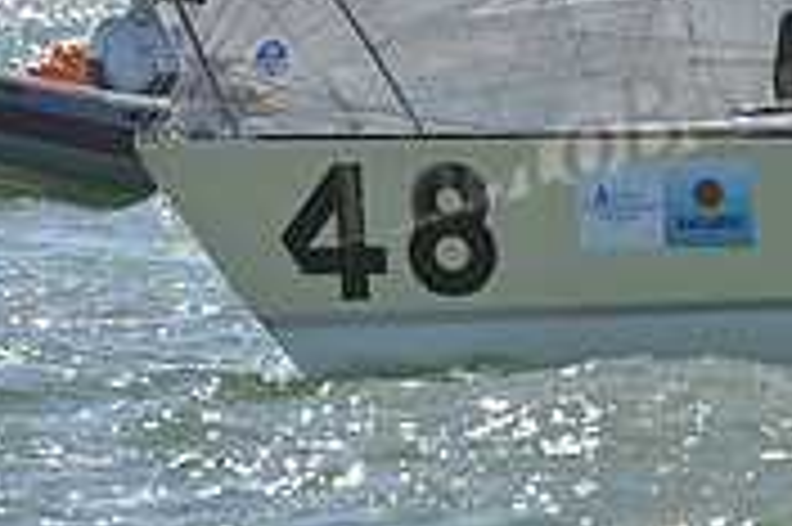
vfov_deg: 2.1
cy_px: -169
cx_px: 1202
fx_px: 14506
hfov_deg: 3.1
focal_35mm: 660
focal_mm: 200
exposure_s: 1/1000
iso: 200
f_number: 7.1
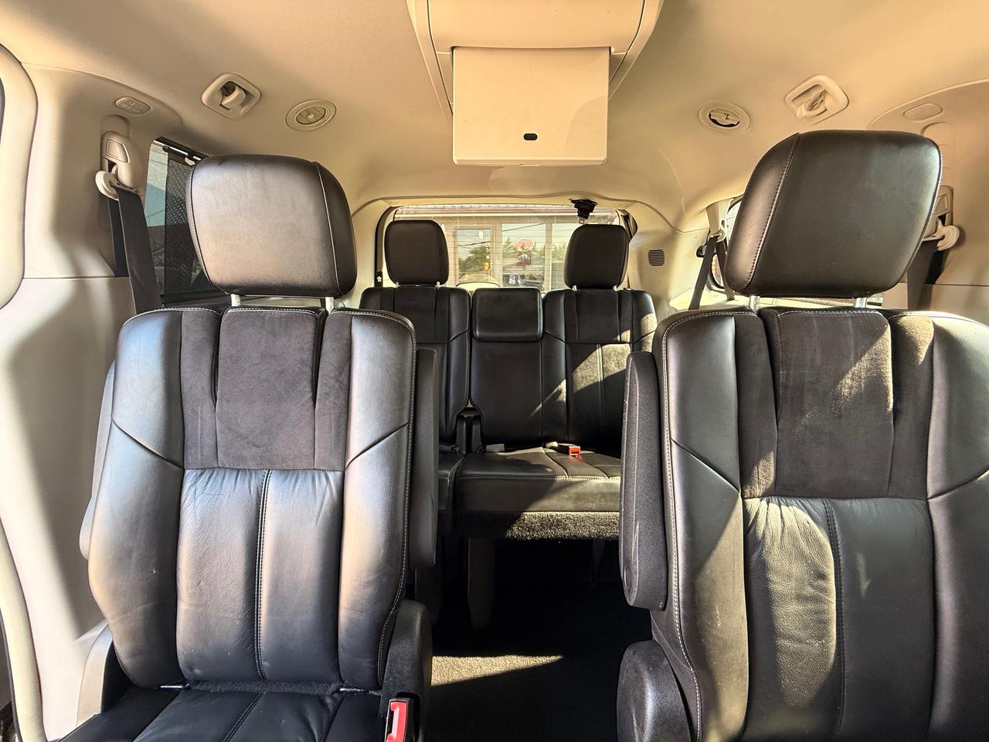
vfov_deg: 85.7
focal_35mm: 14
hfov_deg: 102.1
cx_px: 494
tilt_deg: -11.5
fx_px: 400
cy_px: 371
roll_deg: +0.0
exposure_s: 1/88
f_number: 2.2
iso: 400
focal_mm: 2.22
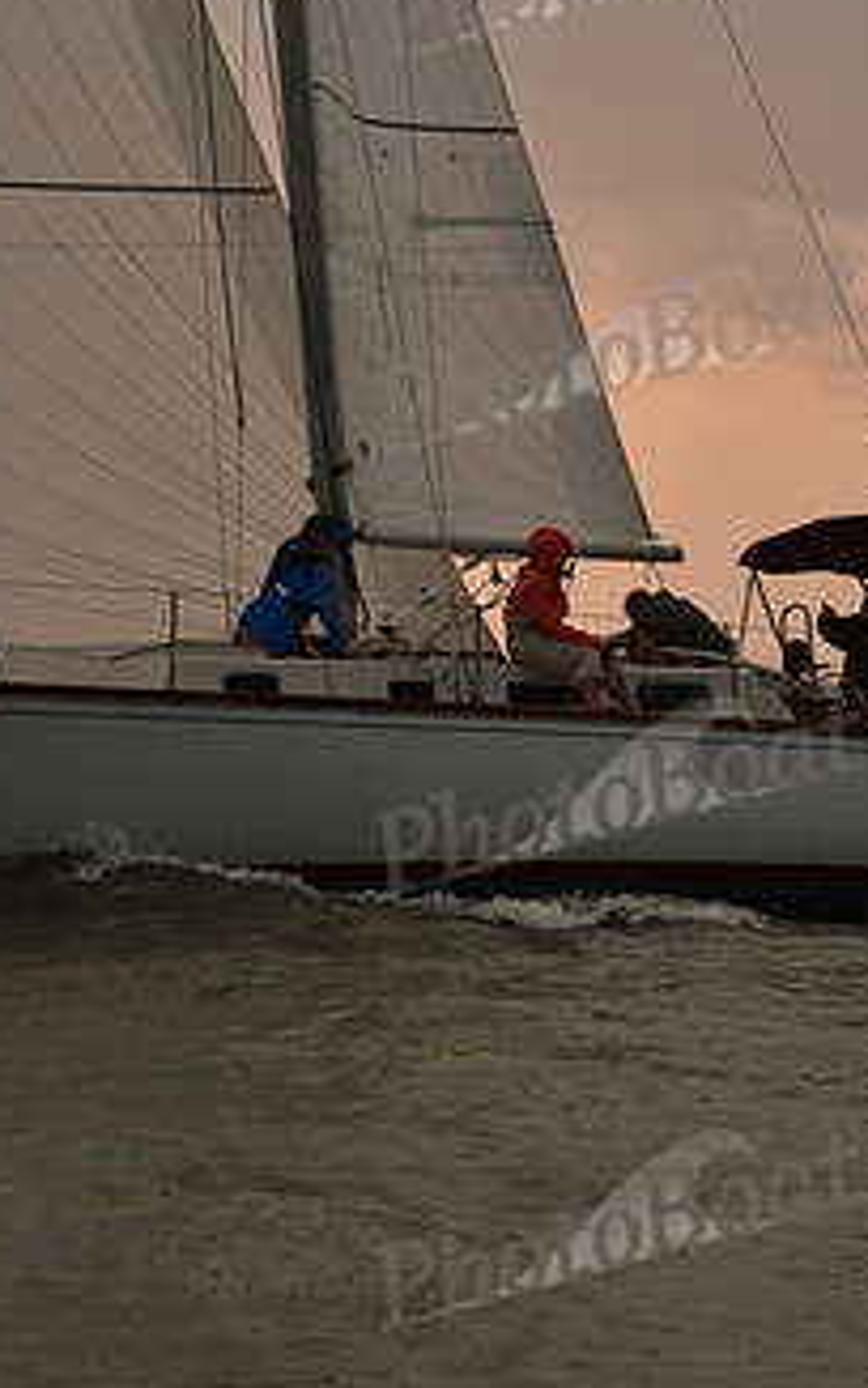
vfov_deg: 16.4
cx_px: 157
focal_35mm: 127
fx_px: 4803
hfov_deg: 10.3
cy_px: 624
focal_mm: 70
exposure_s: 1/500
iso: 400
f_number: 7.1
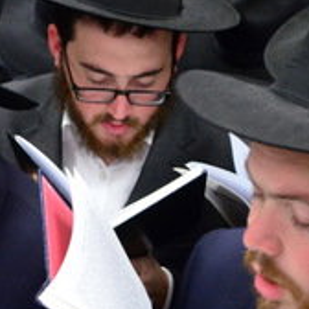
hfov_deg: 16.9
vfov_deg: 16.9
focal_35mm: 103
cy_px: 143
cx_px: 145
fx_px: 1040
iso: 2000
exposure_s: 1/80
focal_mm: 17
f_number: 3.5
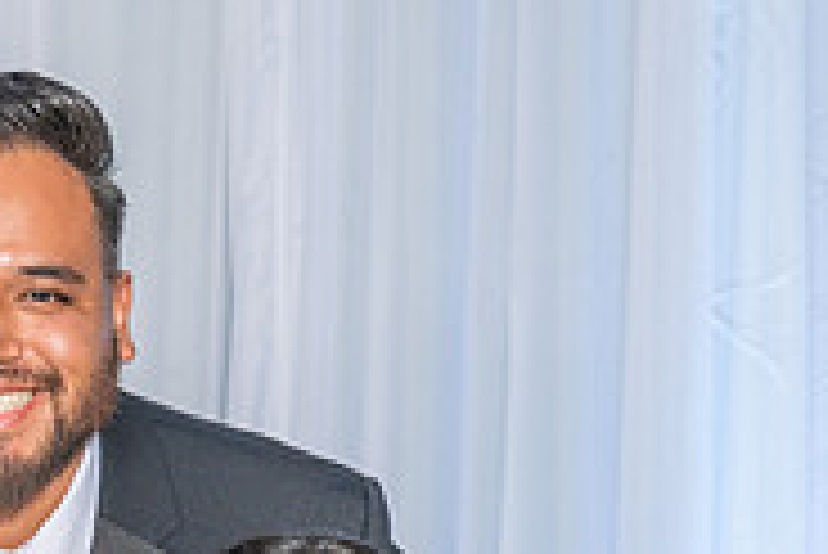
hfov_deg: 9.3
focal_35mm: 221
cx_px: 22
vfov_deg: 6.2
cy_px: 727
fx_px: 5087
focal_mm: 70
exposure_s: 1/160
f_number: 5.6
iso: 800
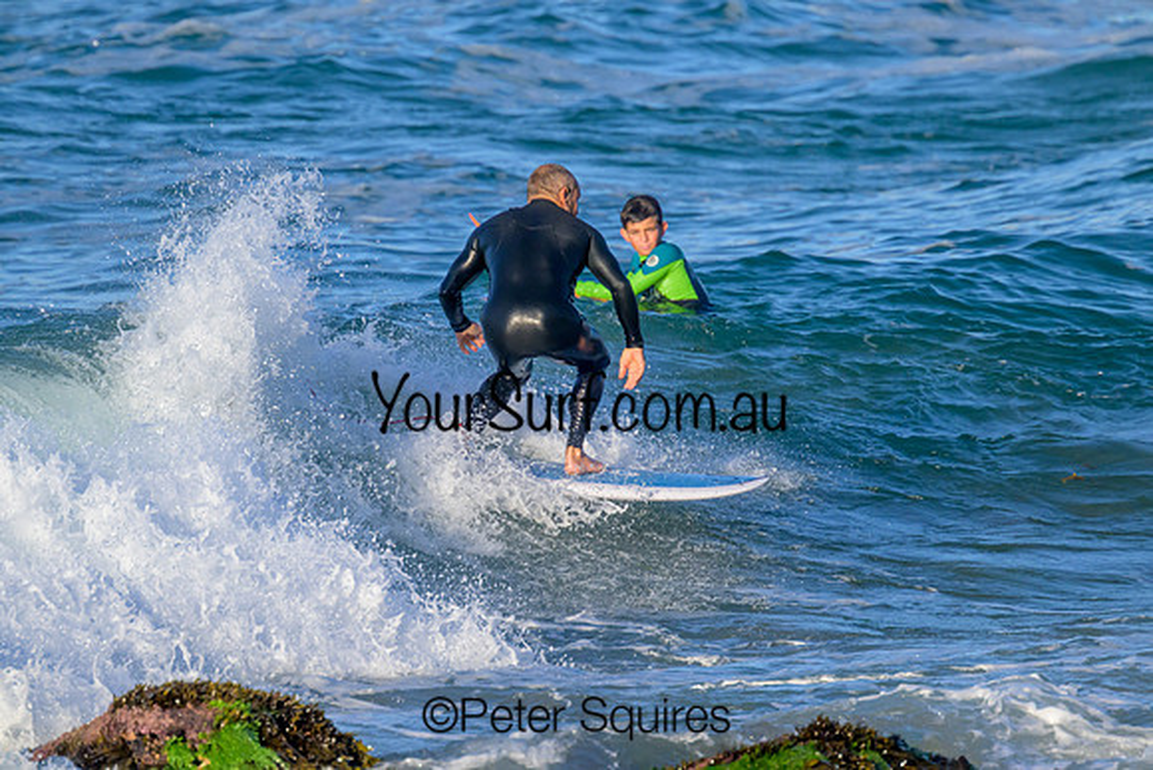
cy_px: 385
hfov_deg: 2.6
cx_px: 576
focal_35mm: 800
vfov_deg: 1.7
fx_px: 25627
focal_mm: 800
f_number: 11
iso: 1800
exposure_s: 1/2000
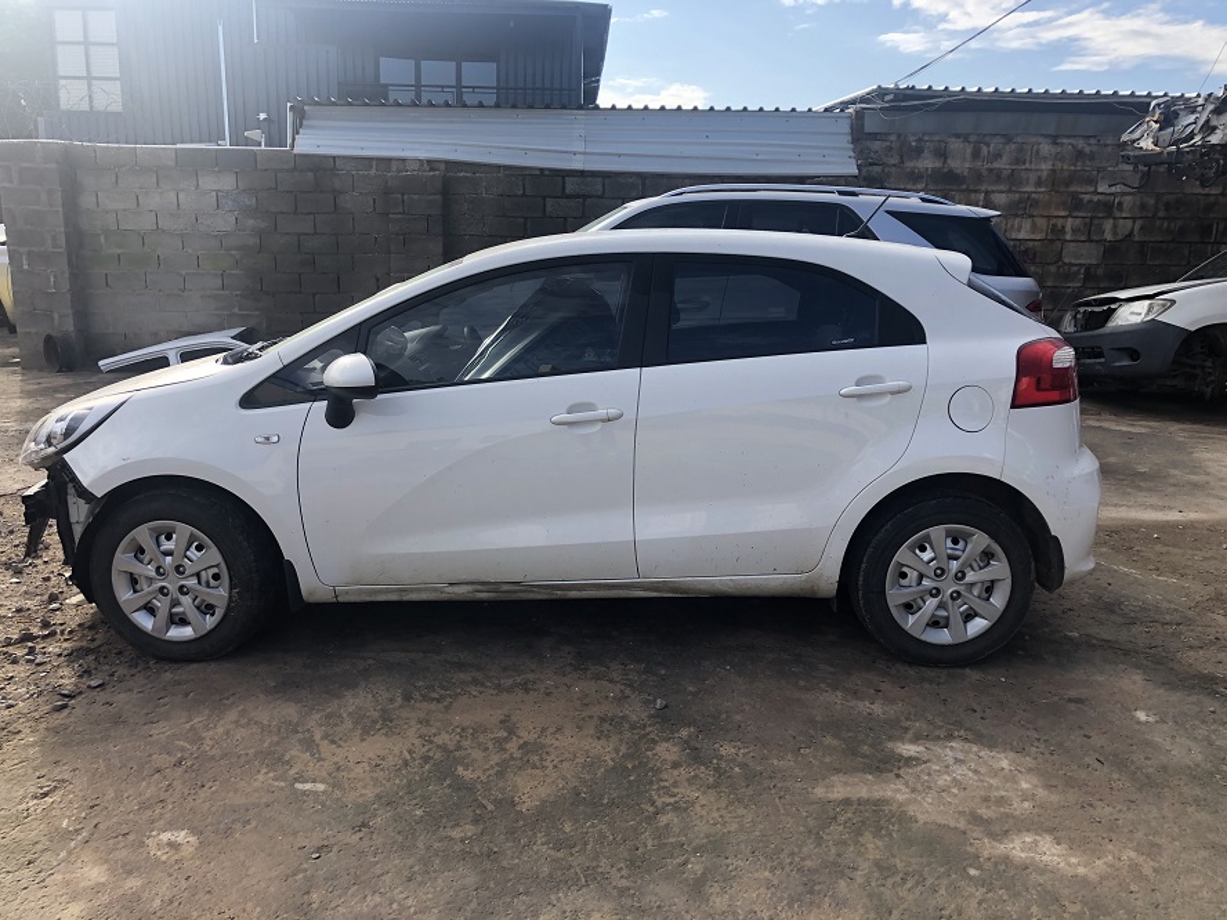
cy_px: 460
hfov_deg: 63.4
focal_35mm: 28
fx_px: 992
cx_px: 614
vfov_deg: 49.7
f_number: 1.8
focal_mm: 3.99
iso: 20
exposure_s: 1/657
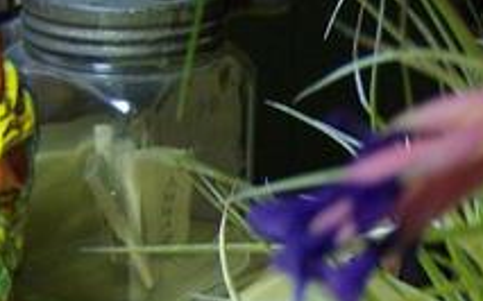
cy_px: 260
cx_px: 385
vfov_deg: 16.3
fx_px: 1040
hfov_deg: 25.7
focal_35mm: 79
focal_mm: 6
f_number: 2.8
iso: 200
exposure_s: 1/4.9
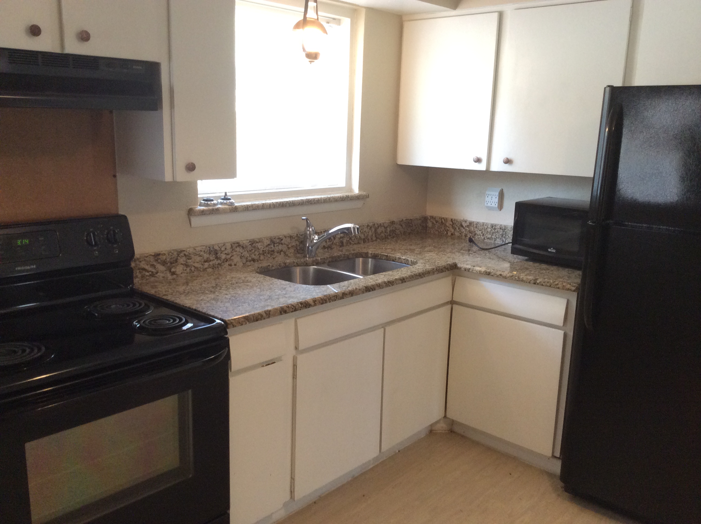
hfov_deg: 55.4
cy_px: 262
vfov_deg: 42.8
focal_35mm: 33
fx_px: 667
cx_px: 350
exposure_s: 1/24
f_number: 2.4
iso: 125
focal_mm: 3.3
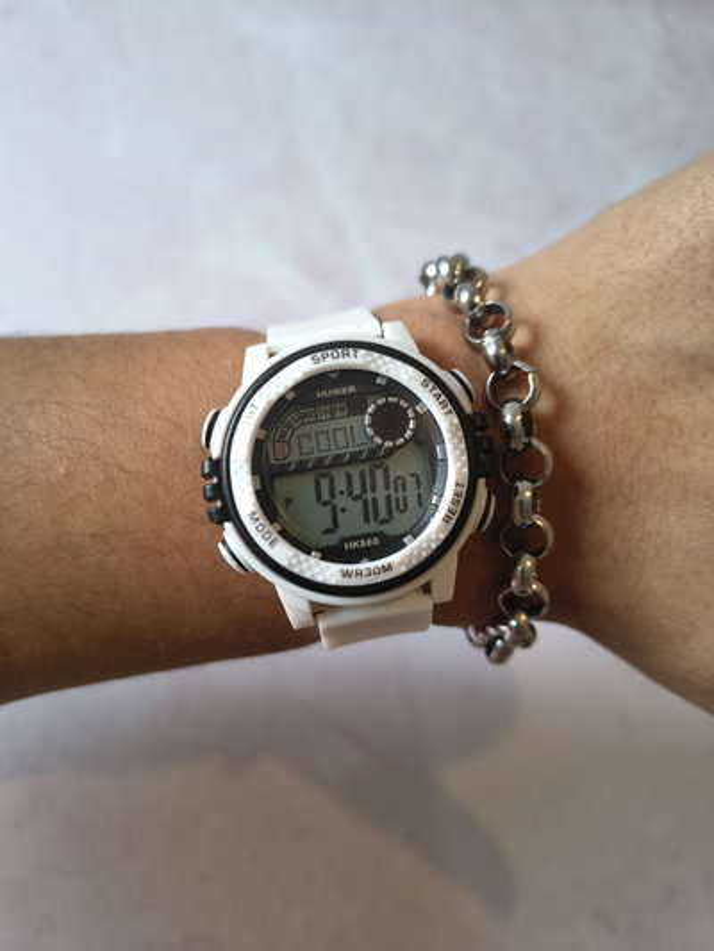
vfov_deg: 71.6
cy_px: 476
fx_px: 660
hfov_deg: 56.8
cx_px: 357
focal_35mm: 24
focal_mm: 5.56
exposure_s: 1/100
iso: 440
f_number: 1.8
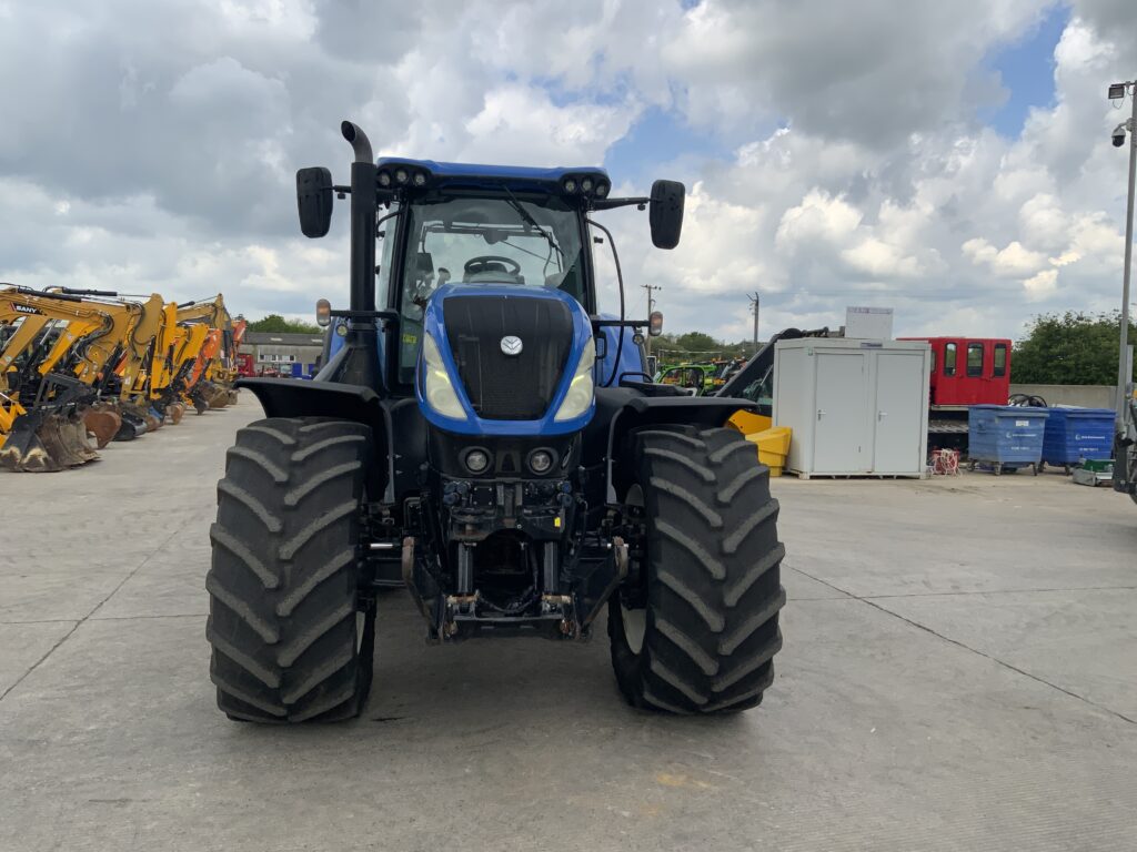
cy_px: 426
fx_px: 953
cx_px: 568
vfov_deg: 48.2
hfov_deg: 61.7
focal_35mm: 29
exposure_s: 1/1412
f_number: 1.8
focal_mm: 3
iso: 16
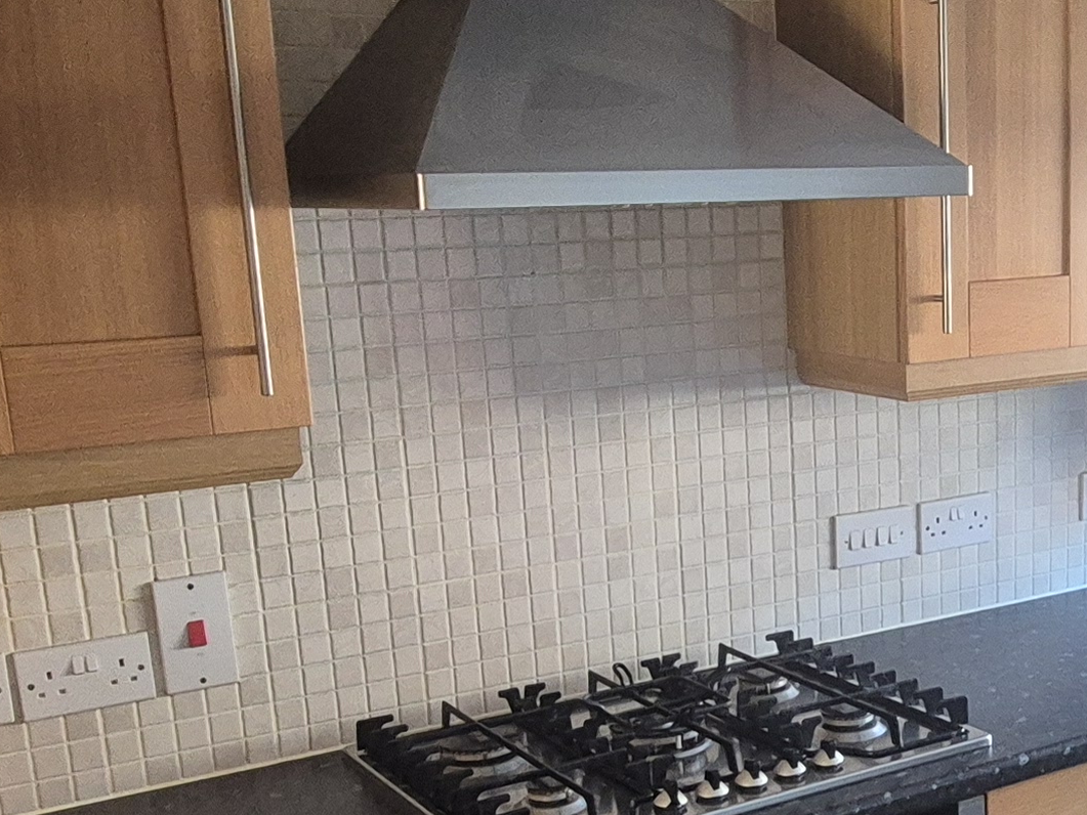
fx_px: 1539
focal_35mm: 49
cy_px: 584
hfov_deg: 37.2
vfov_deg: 29.3
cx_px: 904
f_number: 2.2
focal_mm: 2.2
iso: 500
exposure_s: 1/50
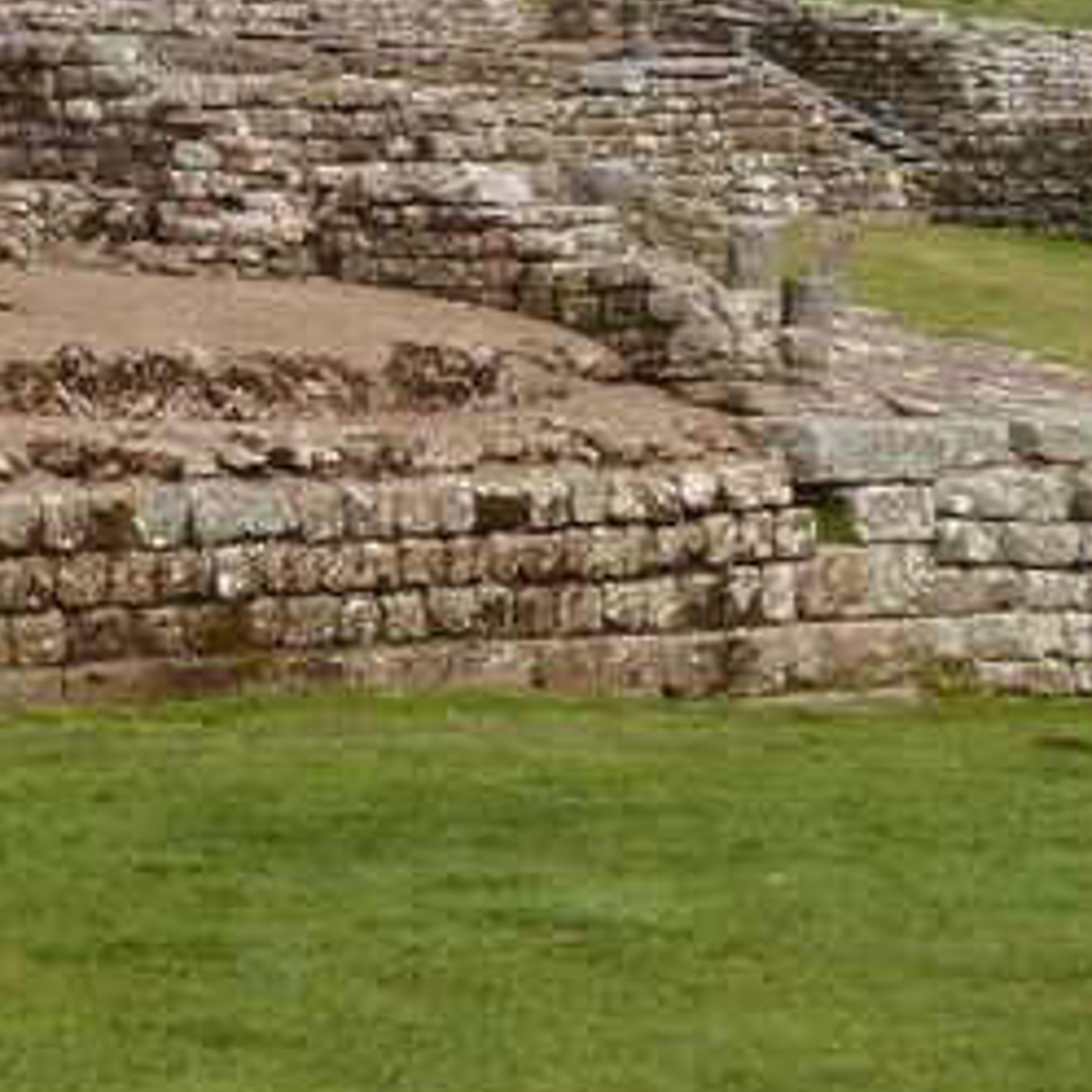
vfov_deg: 14.8
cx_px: -517
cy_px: 132
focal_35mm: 117
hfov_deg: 14.0
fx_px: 4176
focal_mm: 5.9
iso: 100
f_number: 5.6
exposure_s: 1/640
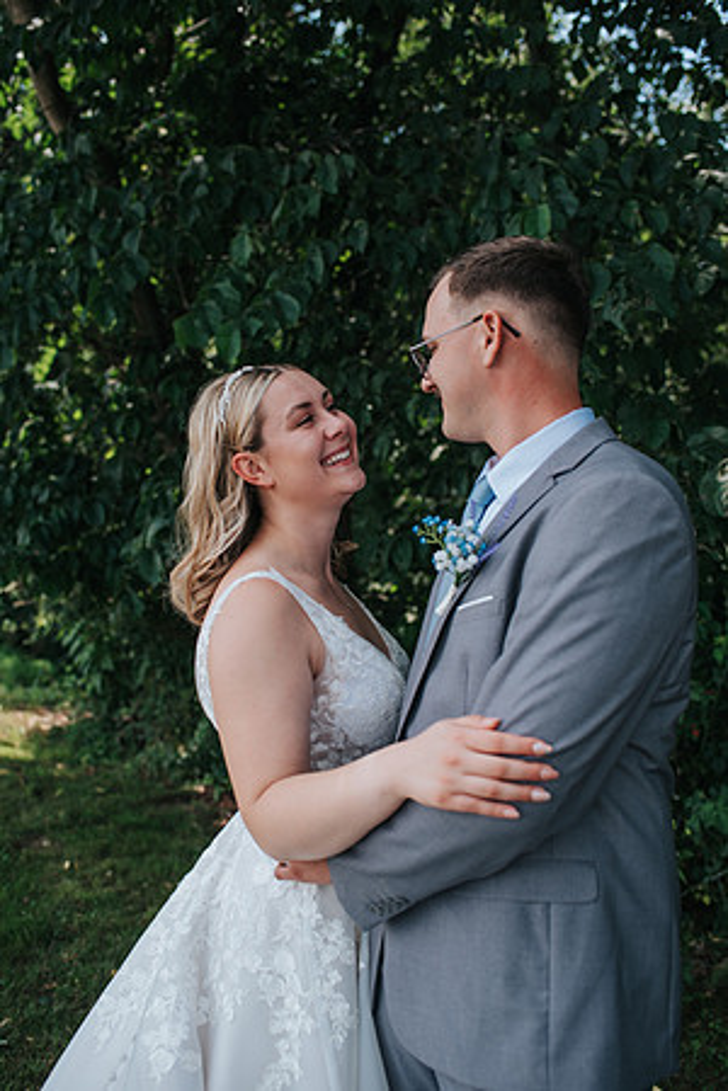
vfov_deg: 54.4
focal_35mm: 35
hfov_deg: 37.9
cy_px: 546
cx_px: 364
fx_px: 1062
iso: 110
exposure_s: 1/500
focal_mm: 35
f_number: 2.8
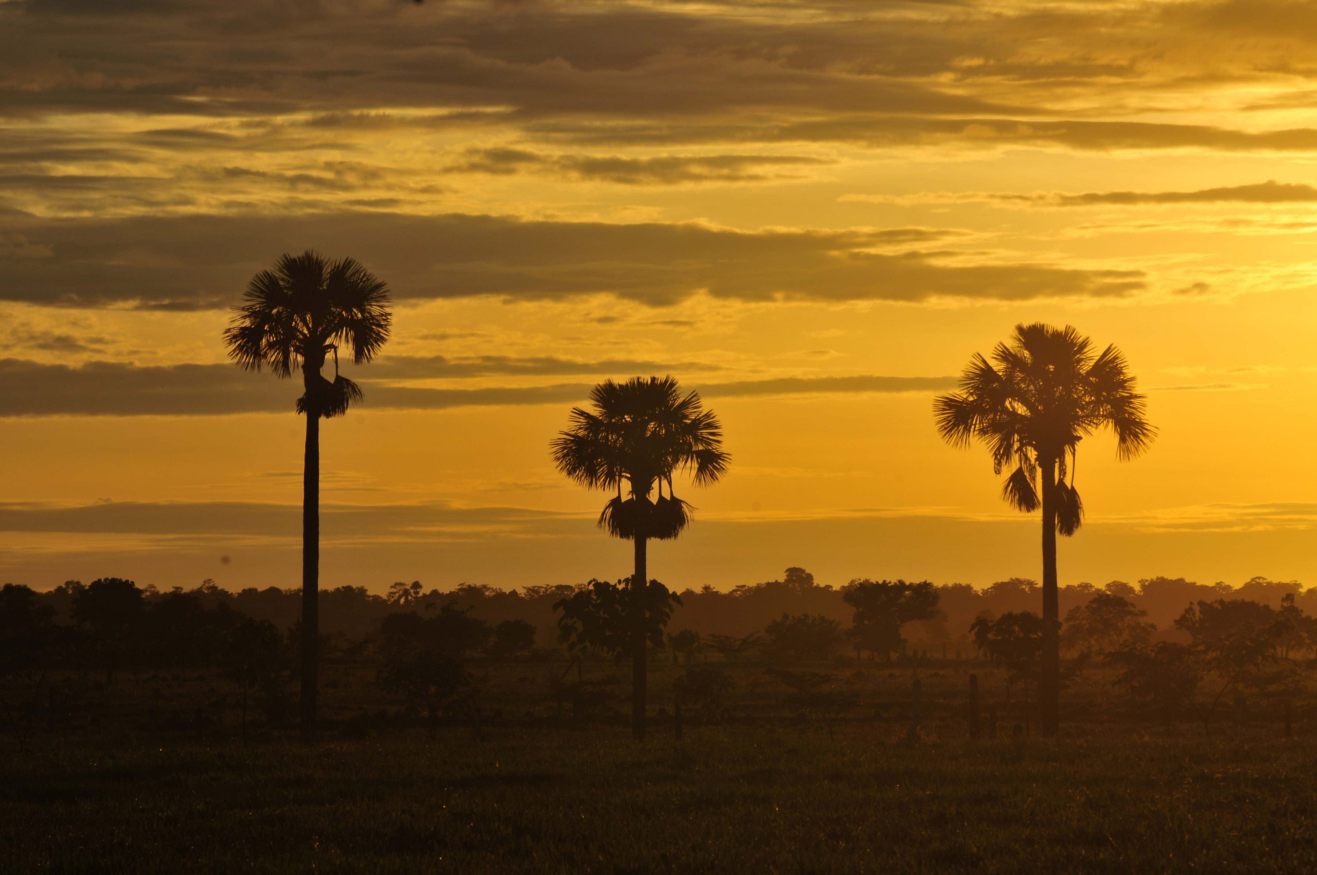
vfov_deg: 4.6
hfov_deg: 6.9
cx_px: 658
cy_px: 438
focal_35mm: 300
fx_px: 10962
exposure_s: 1/125
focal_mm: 200
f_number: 13
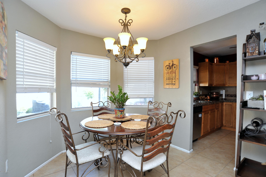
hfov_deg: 90.0
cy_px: 88
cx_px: 133
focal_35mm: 18
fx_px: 133
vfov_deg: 67.3
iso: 640
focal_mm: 18
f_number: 7.1
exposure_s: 1/40
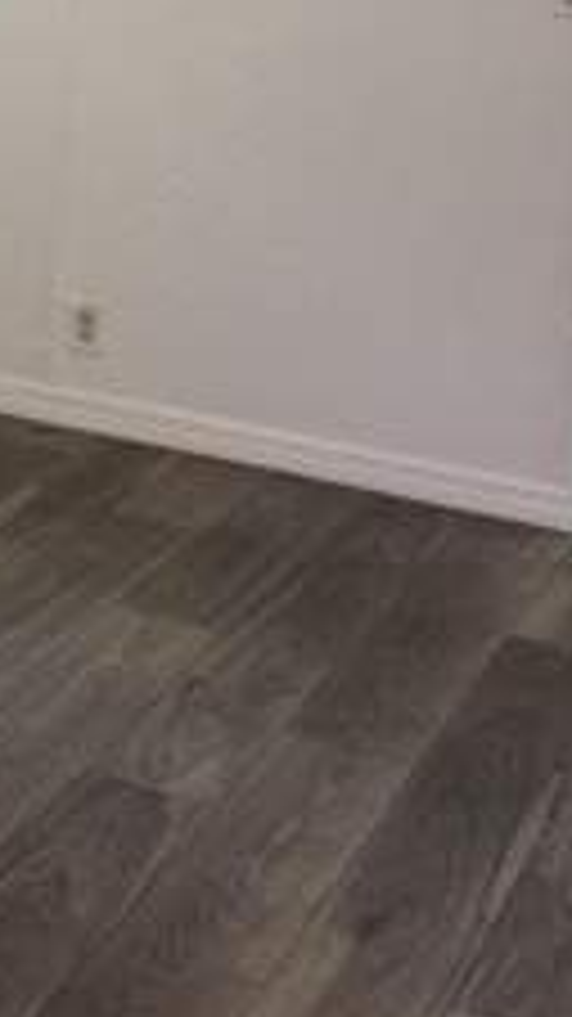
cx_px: -347
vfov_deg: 27.7
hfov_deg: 14.9
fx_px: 1997
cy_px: 130
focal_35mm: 74
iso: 200
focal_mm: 6.76
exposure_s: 1/120
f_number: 1.78
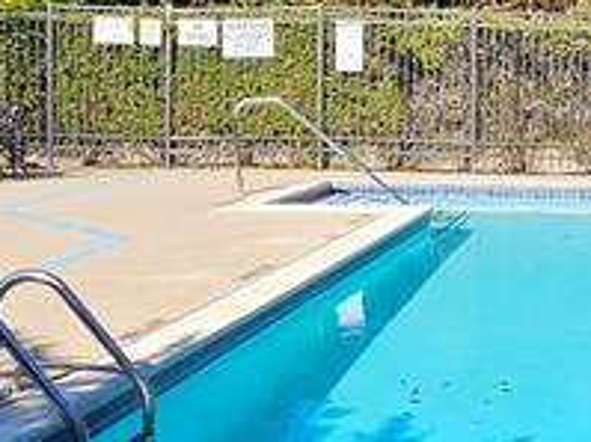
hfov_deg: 26.3
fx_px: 1143
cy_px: 136
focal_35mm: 67
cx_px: 683
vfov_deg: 21.8
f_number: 2.2
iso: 50
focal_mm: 2.2
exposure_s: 1/1623
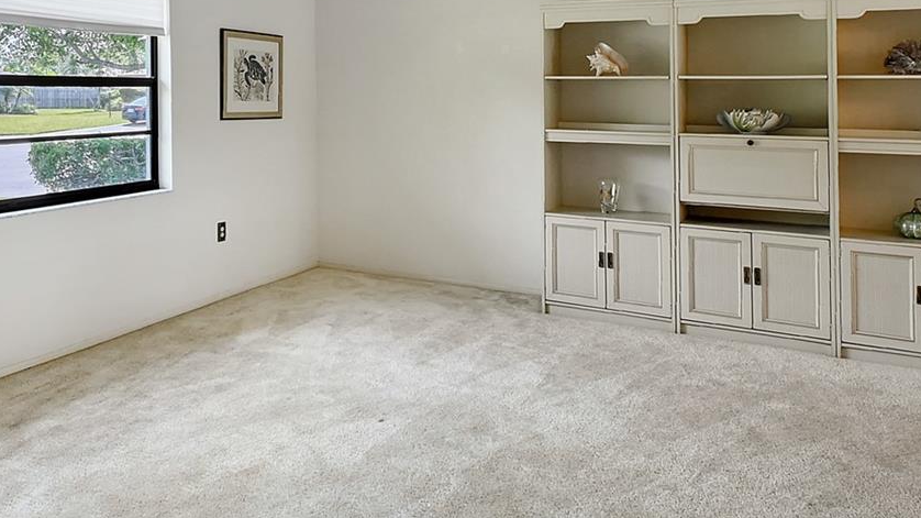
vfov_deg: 37.0
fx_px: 732
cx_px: 276
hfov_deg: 62.0
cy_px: 77
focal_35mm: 30
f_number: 10
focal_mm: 10
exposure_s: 1/250
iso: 800
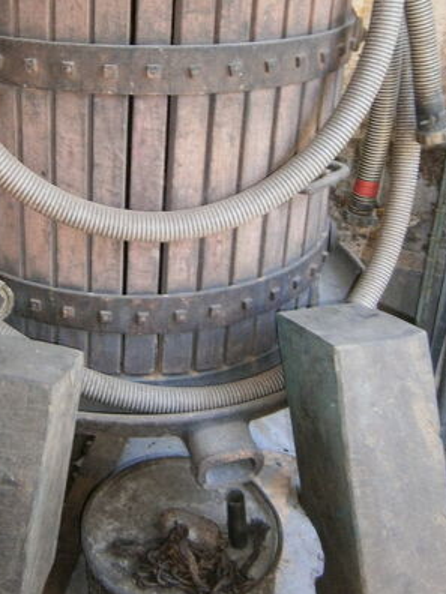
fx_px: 722
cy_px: 202
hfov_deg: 34.0
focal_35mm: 42
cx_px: 144
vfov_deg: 44.2
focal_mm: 4.7
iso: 125
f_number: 2.8
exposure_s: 1/30
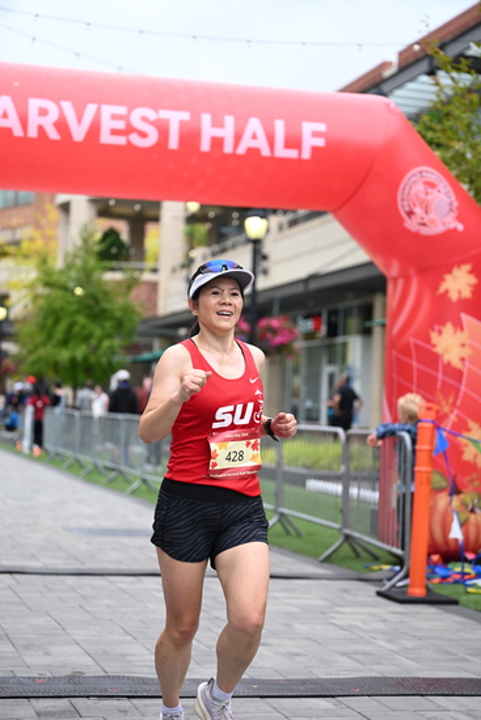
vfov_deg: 28.8
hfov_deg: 19.5
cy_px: 360
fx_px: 1402
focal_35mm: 70
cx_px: 240
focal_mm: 70
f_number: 2.8
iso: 640
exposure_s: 1/2000
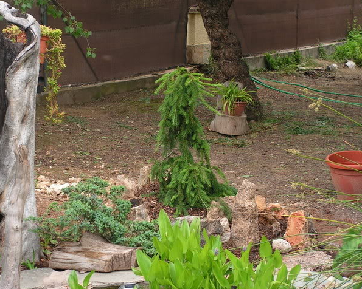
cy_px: 145
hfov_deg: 22.7
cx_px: 169
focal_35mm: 84
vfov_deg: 18.3
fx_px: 900
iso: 64
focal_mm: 13.4
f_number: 3.3
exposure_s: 1/100
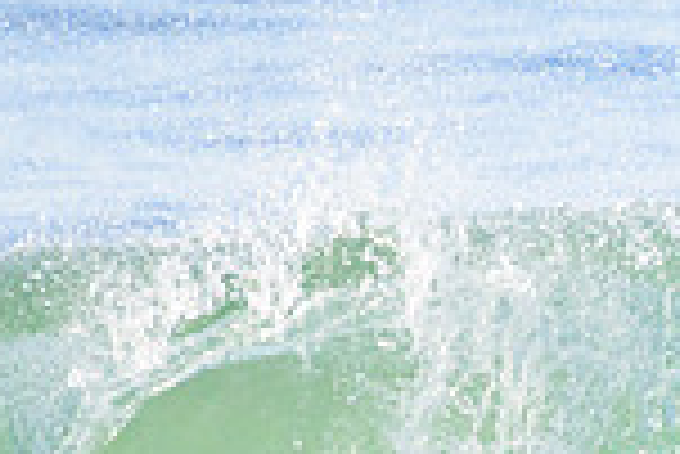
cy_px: 627
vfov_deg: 0.4
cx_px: 1135
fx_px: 58176
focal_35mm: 3077
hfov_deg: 0.7
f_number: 11
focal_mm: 800
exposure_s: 1/2000
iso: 1800
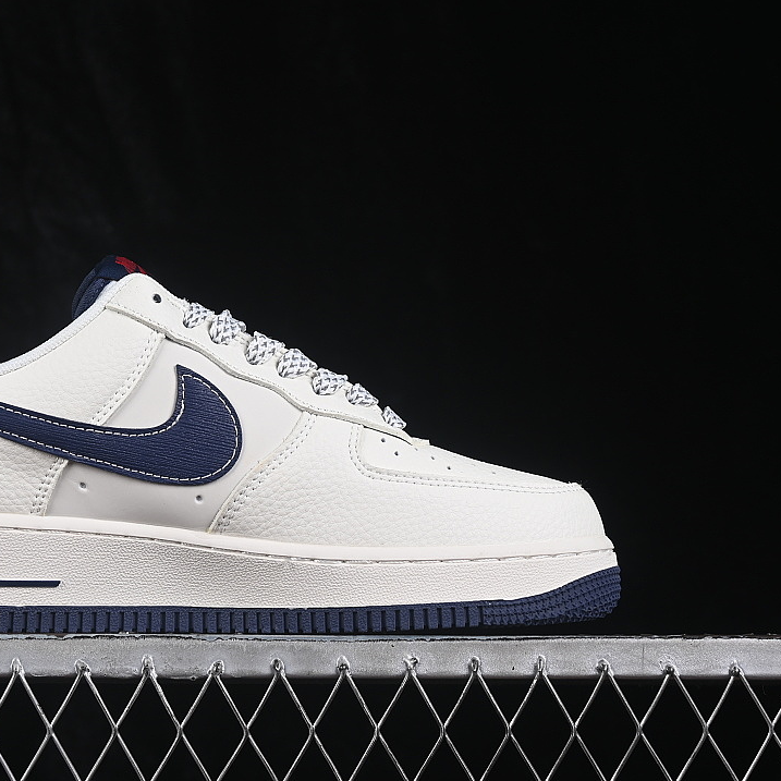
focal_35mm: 96
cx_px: 207
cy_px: 390
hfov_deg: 18.0
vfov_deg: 18.1
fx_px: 2450
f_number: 8
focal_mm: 50
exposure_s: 1/80
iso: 160
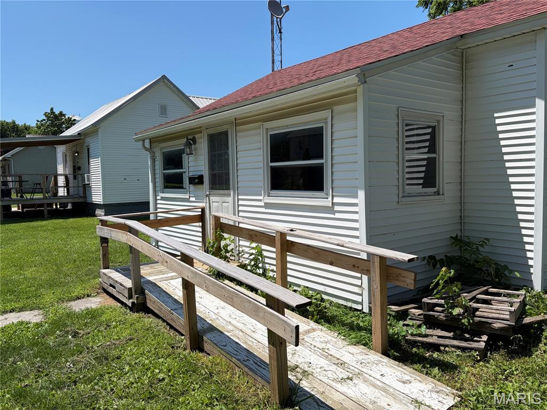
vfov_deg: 53.1
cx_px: 274
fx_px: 411
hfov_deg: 67.3
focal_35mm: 26
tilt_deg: -2.8
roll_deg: +2.2
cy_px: 205
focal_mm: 5.96
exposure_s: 1/3623
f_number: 1.6
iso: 50
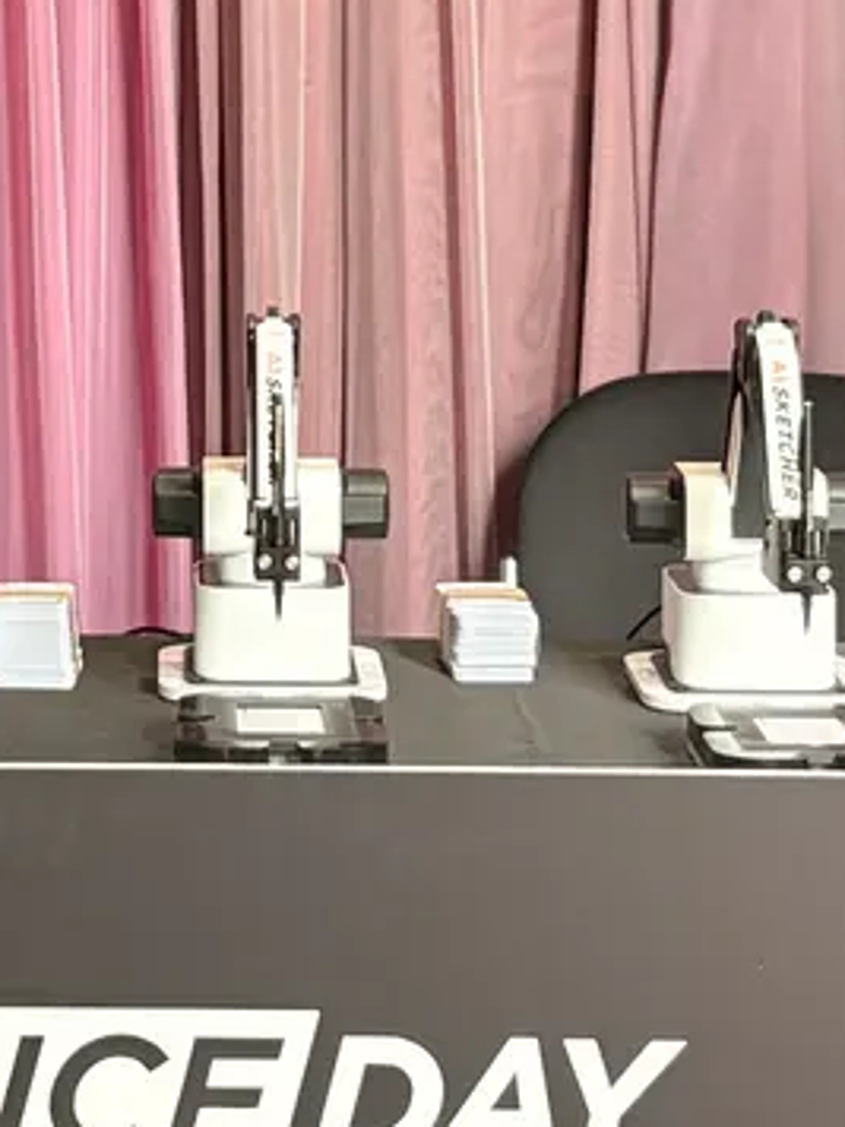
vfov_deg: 14.5
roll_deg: +0.3
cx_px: -55
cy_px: 106
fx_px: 4394
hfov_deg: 10.9
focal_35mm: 135
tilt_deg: -2.5
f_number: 1.6
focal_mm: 5.96
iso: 160
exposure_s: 1/50
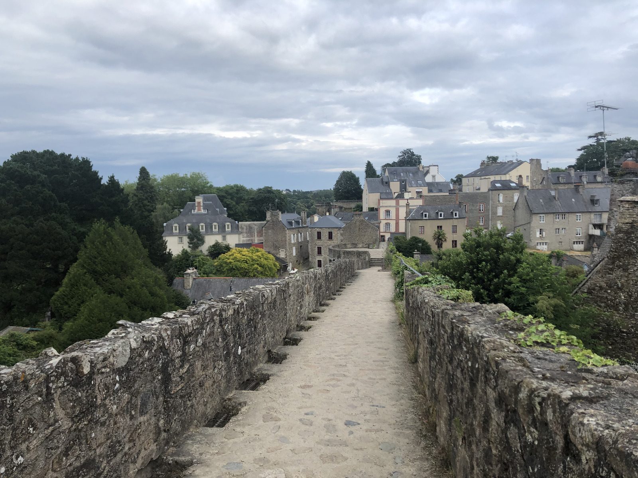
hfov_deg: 63.4
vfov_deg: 49.7
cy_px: 239
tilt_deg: -4.6
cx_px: 319
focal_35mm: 28
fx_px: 516
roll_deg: +1.9
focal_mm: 4
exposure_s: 1/540
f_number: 1.8
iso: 20
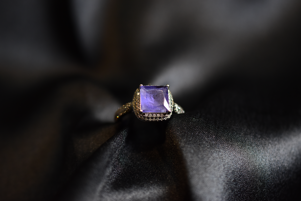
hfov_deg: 33.4
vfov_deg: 22.6
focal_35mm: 60
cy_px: 100
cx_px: 150
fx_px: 502
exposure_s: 1/200
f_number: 3.2
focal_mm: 40
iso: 800
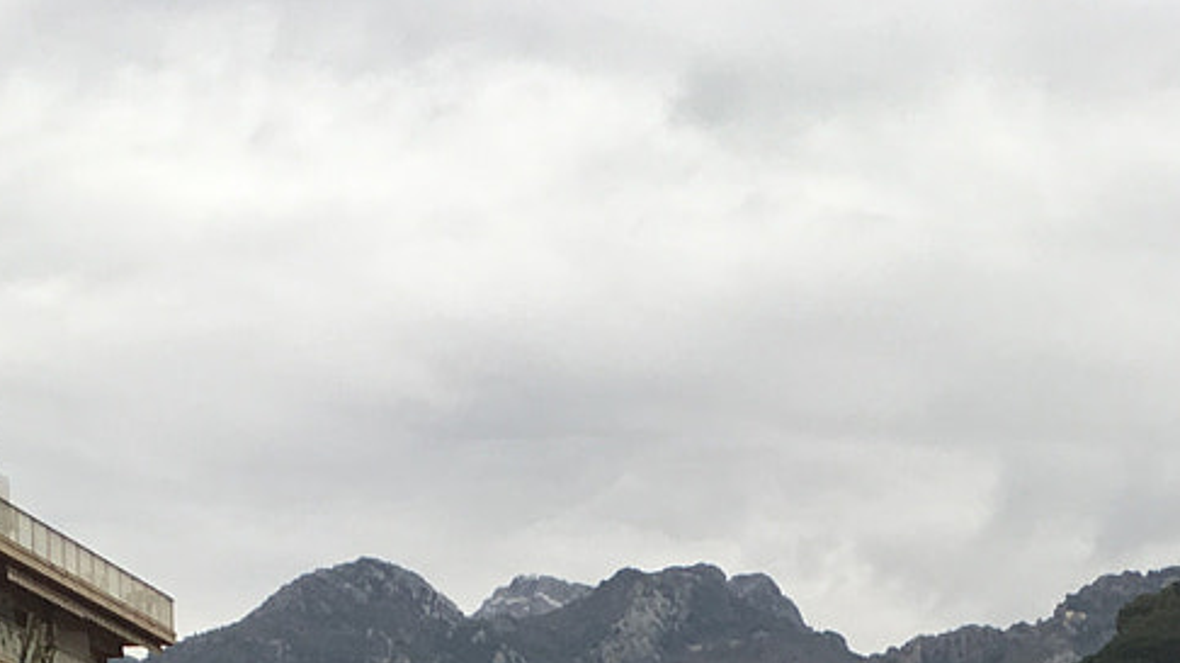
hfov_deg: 20.5
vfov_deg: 10.6
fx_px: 3253
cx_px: 799
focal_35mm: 104
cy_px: 1350
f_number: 2.2
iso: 25
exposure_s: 1/478
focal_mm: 4.15
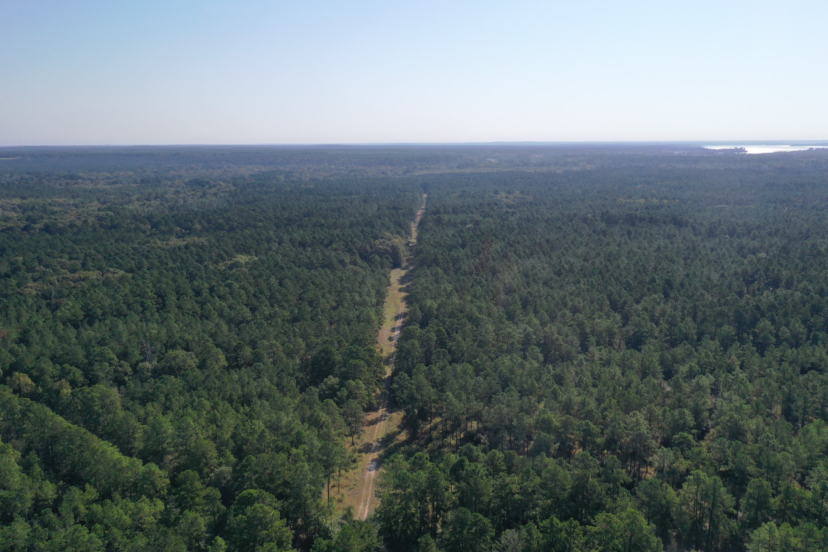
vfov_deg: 45.0
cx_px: 409
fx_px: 667
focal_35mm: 29
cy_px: 267
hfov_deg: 63.7
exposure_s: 1/400
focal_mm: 10.26
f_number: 8
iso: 100
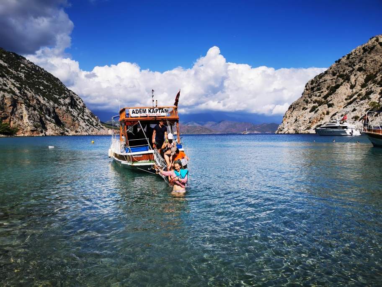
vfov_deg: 51.4
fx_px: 298
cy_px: 144
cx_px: 191
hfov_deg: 65.3
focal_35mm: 27
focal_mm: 5.56
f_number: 1.6
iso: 50
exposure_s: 1/6536
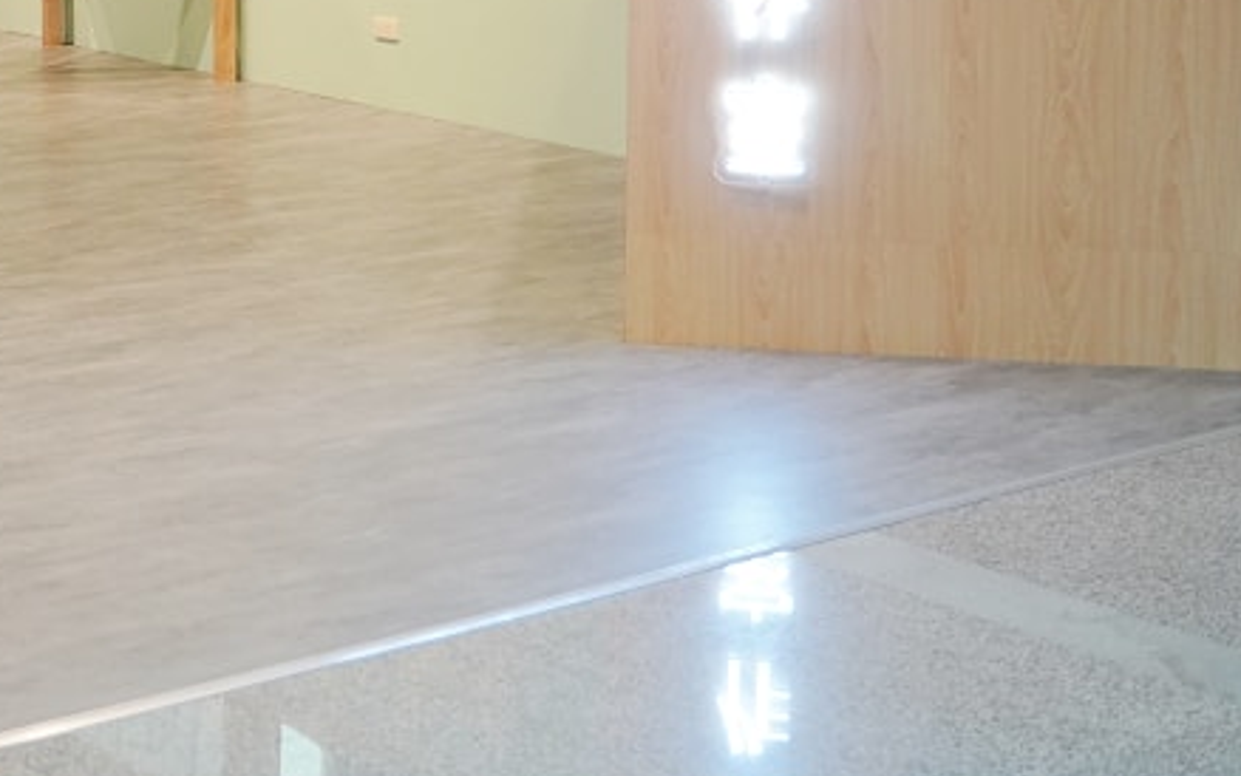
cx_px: -246
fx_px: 2740
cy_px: -88
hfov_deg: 23.4
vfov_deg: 15.7
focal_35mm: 81
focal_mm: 29
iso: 2000
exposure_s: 1/160
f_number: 2.8
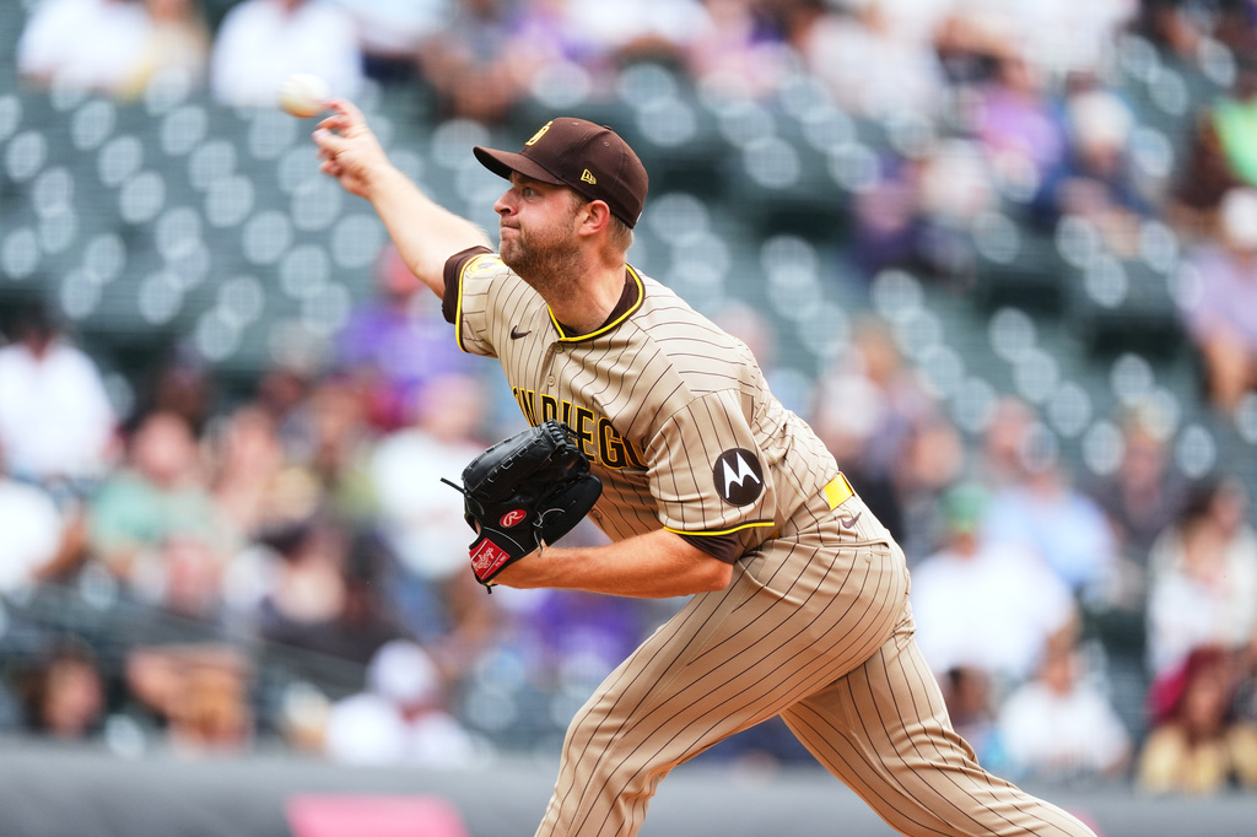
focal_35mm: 600
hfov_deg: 3.4
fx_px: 20942
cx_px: 628
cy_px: 418
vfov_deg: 2.3
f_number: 4
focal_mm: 600
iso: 640
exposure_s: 1/1600
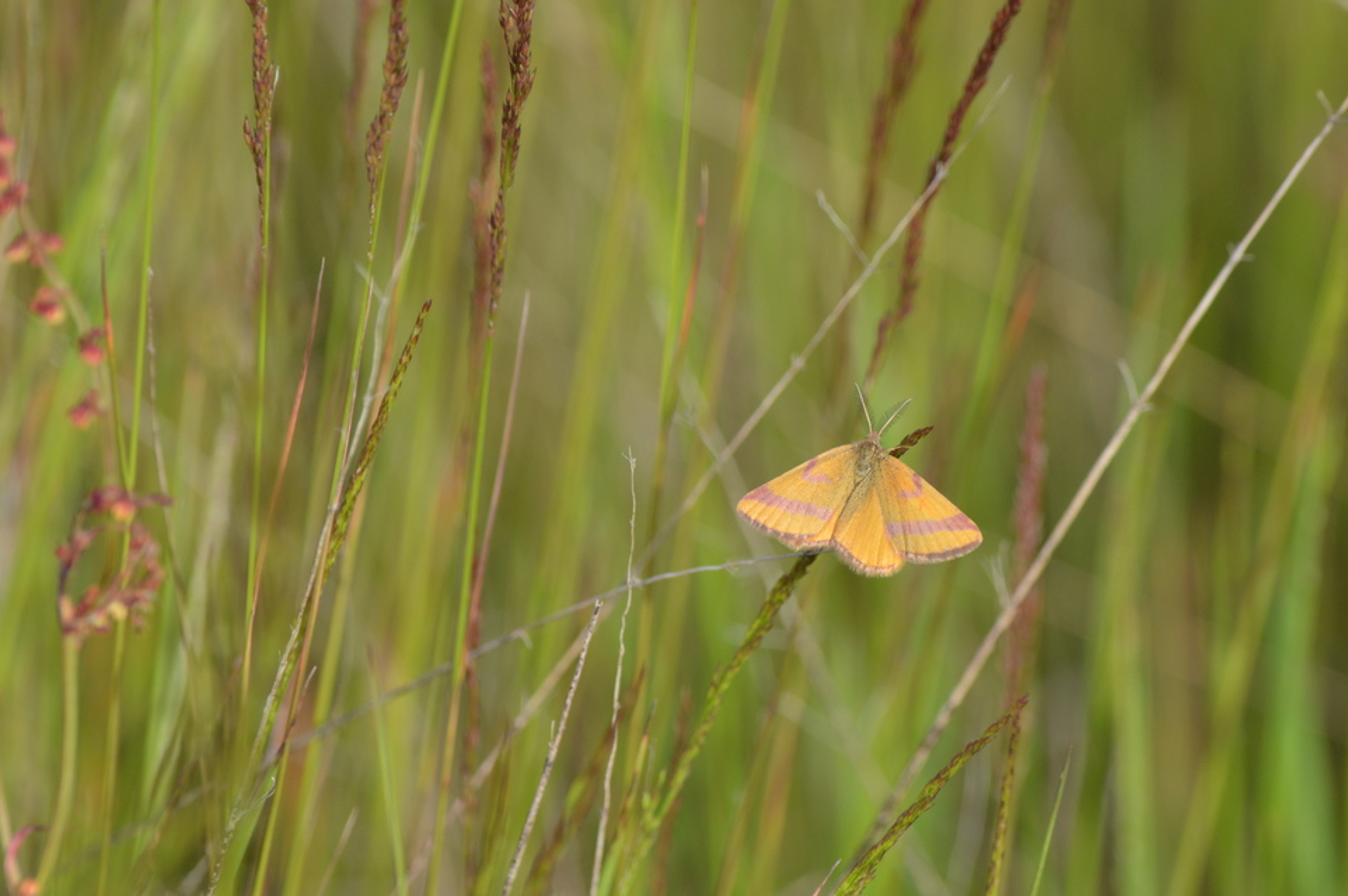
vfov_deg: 3.1
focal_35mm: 450
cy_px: 448
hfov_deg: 4.6
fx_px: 16838
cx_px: 674
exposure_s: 1/400
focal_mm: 300
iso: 400
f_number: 11
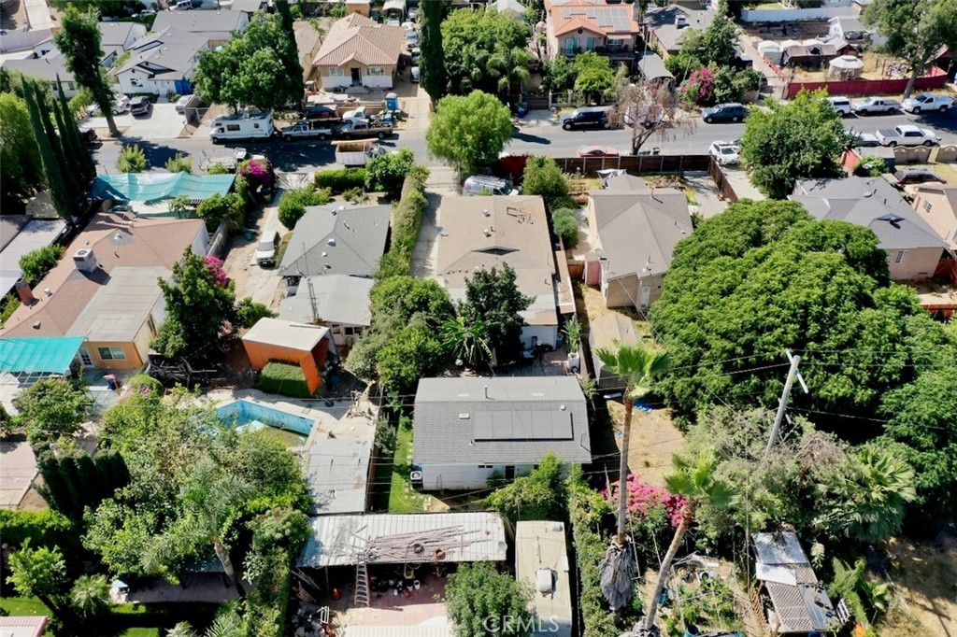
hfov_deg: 65.5
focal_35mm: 28
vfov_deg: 46.4
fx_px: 744
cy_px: 318
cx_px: 478
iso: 100
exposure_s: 1/400
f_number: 5.6
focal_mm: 10.26
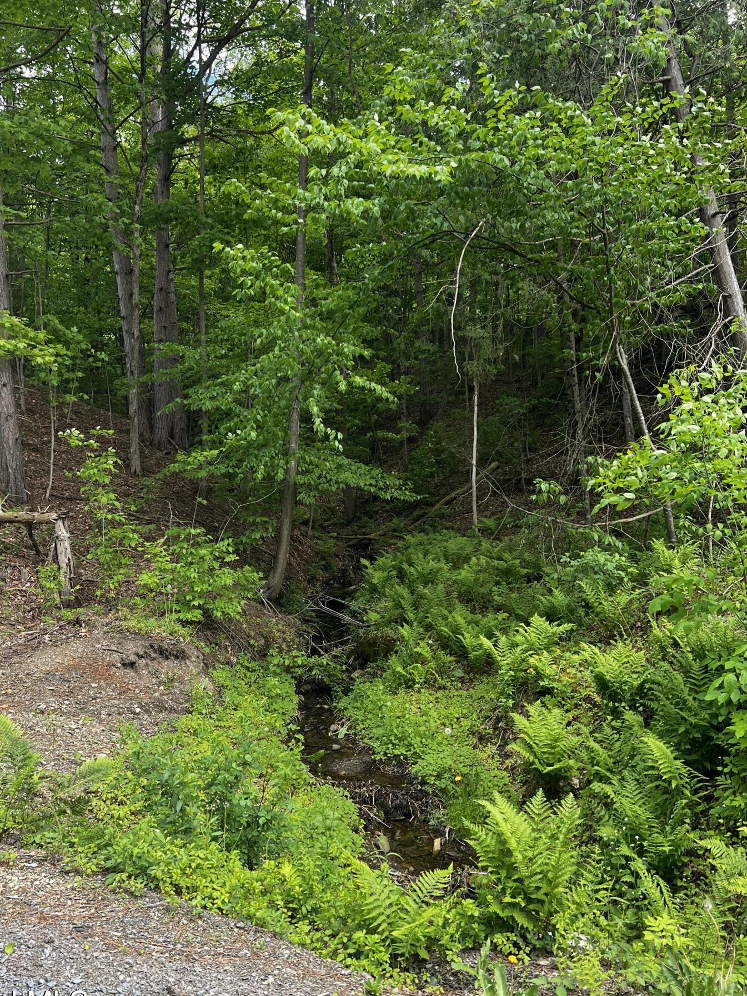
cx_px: 341
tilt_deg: +2.6
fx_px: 834
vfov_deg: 61.7
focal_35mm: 29
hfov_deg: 48.2
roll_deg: +2.4
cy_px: 498
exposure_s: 1/326
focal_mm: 5.7
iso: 50
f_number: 1.5
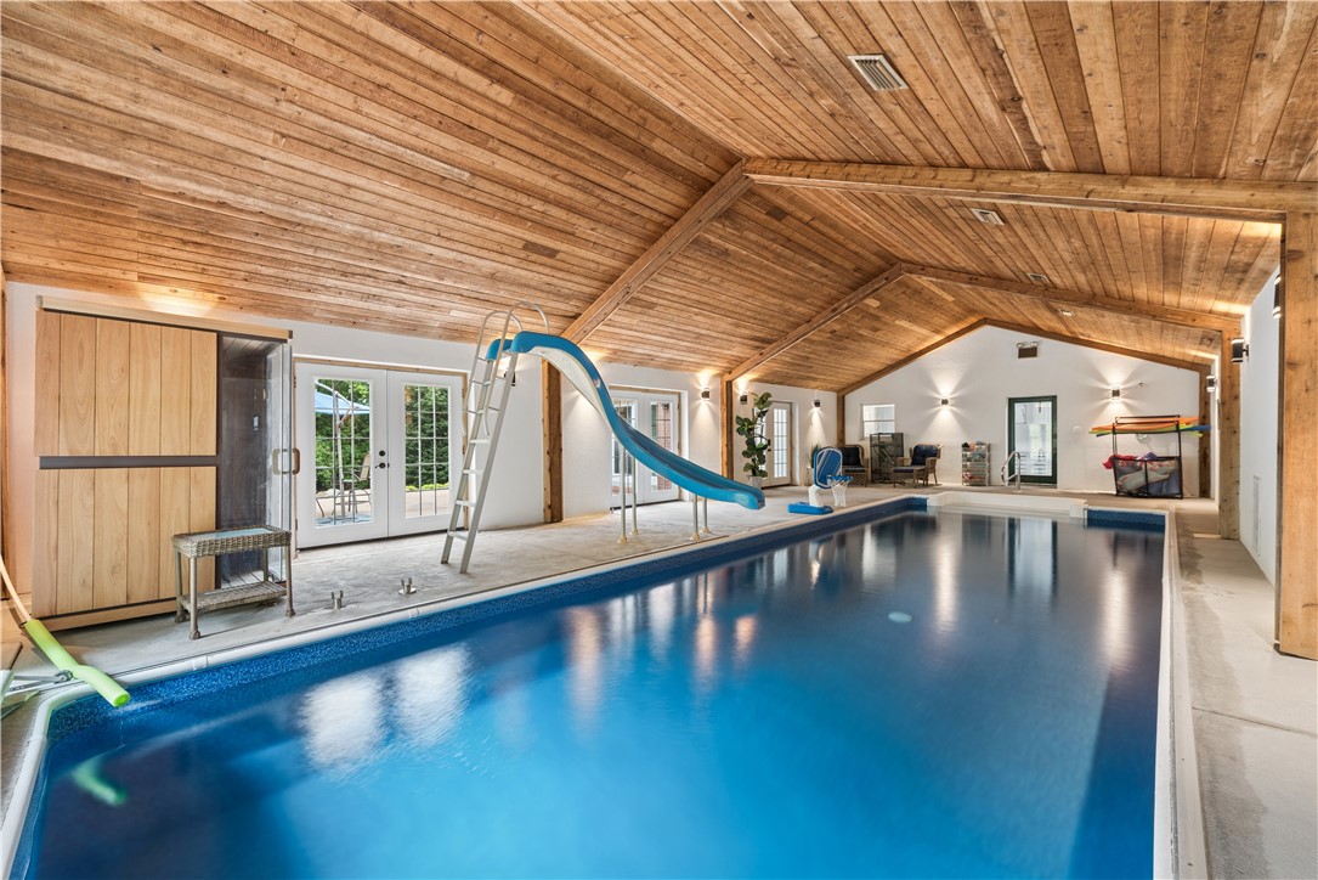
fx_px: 513
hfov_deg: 104.2
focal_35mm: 14
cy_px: 440
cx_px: 659
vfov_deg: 81.2
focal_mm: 14
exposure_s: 1/2
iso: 50
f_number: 11
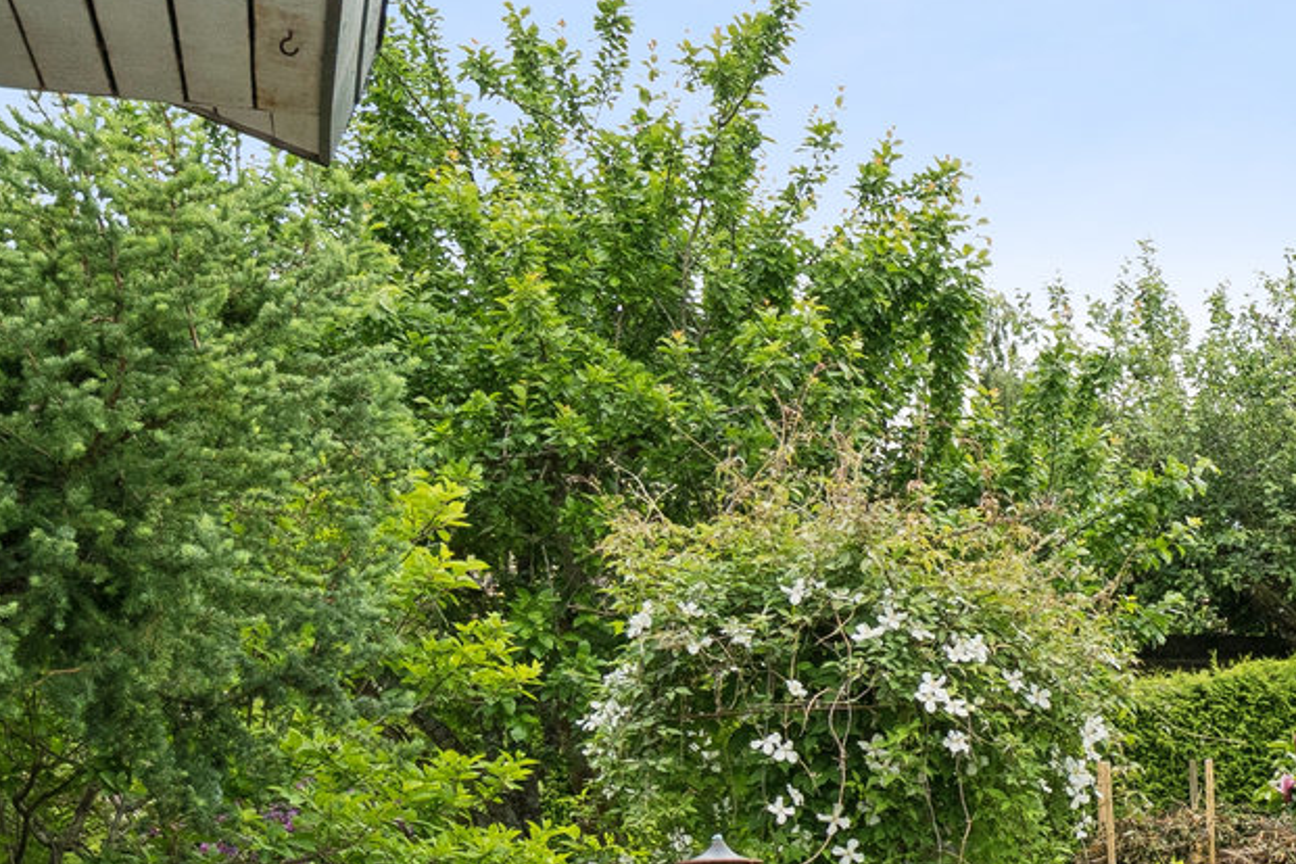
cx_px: 2074
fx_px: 3312
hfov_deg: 18.8
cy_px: 822
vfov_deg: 14.7
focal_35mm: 92
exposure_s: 1/400
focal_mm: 28
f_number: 7.1
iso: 800
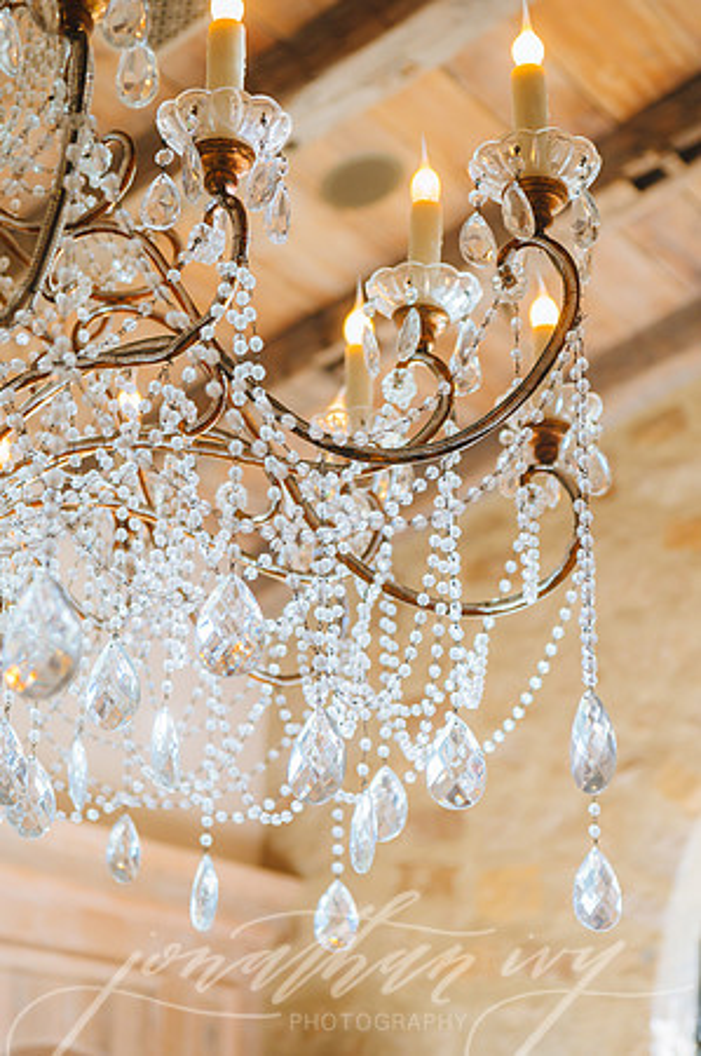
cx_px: 350
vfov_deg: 28.9
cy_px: 528
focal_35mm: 70
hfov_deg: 19.4
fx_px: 2049
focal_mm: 70
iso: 640
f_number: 5
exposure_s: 1/125
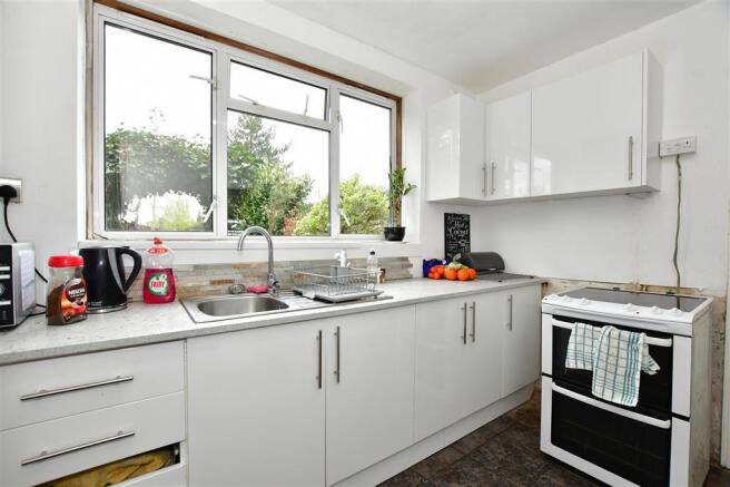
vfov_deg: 77.3
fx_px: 304
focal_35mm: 15
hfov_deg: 100.4
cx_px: 365
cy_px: 244
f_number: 5.6
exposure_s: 1/250
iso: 800
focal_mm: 10
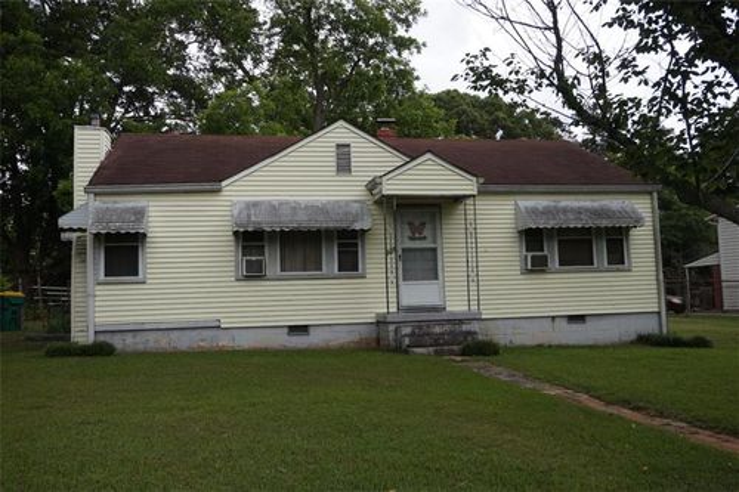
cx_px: 370
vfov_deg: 39.9
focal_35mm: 33
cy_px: 246
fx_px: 677
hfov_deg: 57.2
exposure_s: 1/200
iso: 100
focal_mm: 22
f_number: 5.6
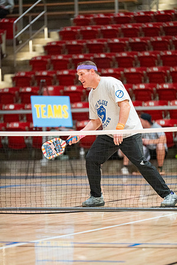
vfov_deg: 10.8
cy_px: 132
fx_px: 1401
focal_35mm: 190
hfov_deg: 7.2
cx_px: 88
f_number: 2.8
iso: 5000
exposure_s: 1/500
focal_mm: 190
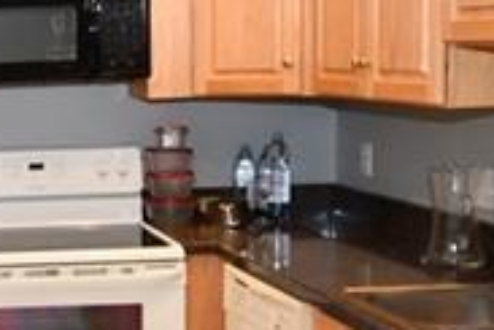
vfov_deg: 16.3
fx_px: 1153
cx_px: -170
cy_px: 187
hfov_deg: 21.6
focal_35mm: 84
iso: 640
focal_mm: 10
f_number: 4.5
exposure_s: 1/60
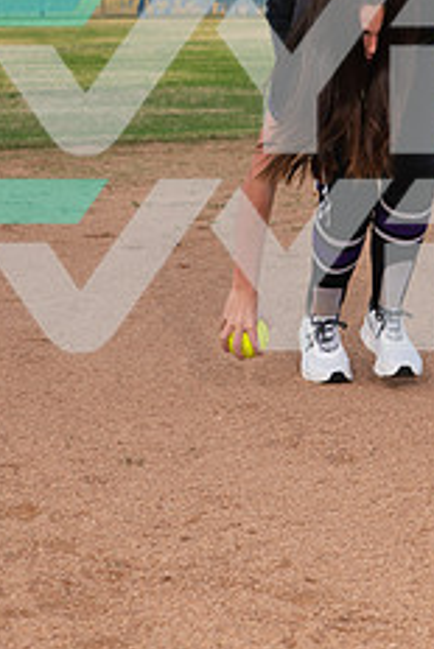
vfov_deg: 16.8
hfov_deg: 11.4
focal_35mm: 120
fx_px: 2167
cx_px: 358
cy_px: 70
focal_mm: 62
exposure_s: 1/400
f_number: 6.3
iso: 200
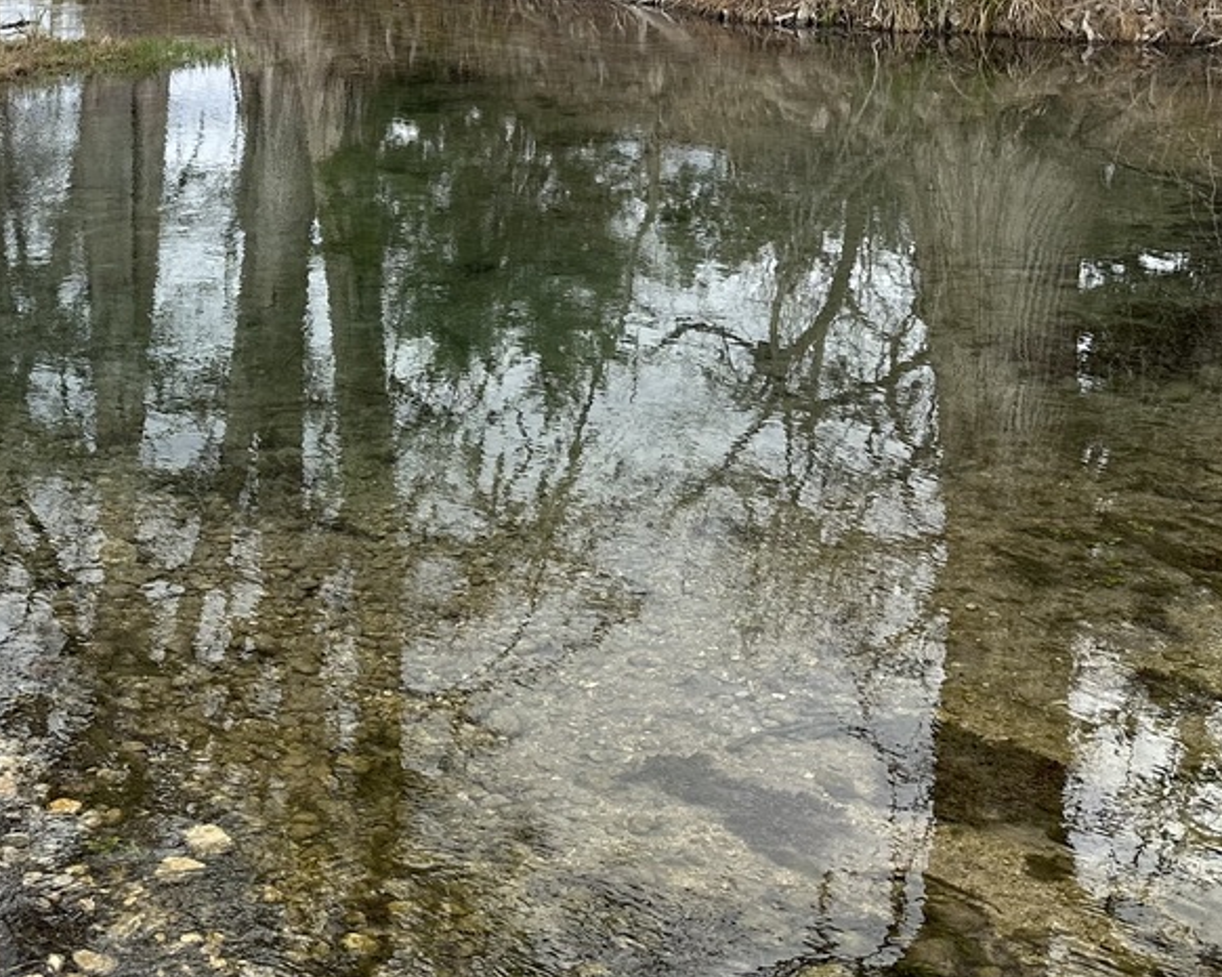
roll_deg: +0.7
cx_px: 157
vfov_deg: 25.2
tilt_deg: -6.4
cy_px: 55
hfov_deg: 31.2
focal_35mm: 58
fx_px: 2097
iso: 80
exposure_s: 1/779
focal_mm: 6.86
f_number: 1.78
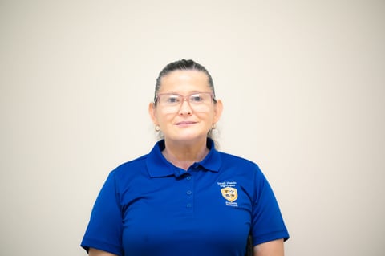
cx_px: 192
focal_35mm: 112
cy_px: 128
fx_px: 1202
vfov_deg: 12.2
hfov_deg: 18.2
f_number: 1.2
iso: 400
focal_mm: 75
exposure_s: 1/250
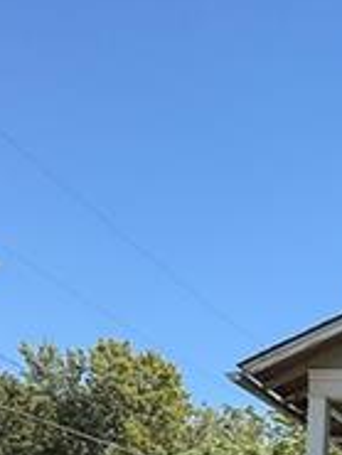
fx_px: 763
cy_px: 620
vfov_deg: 26.9
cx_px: 608
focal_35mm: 58
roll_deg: -2.7
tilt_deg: +3.9
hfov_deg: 19.3
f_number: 2.2
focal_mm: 2.22
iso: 50
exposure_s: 1/942
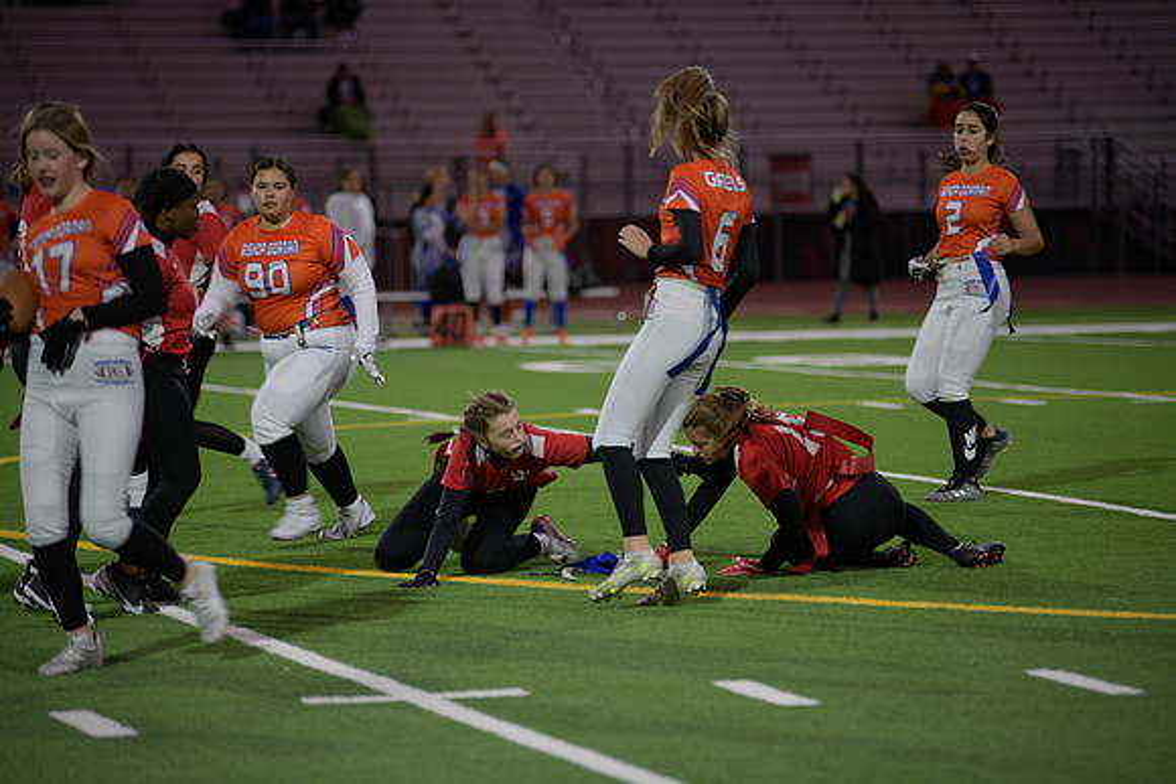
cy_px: 392
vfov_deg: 8.3
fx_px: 5391
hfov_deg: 12.4
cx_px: 588
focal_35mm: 165
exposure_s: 1/200
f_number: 2.8
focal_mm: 165
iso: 450
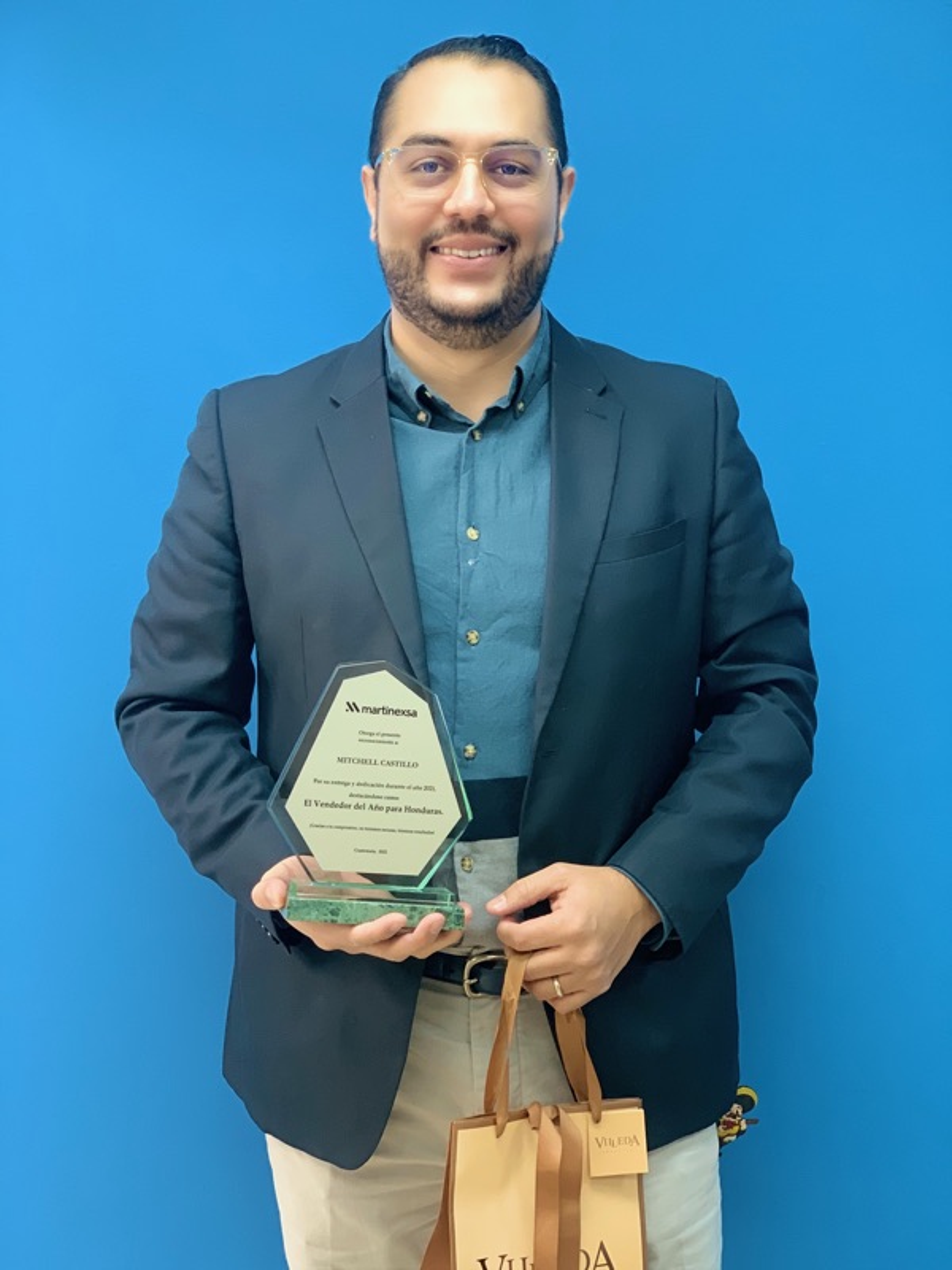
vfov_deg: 36.8
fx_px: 1907
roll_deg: -0.1
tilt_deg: -5.3
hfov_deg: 28.0
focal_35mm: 52
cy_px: 635
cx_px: 476
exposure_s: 1/60
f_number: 2.4
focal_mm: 6
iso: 160
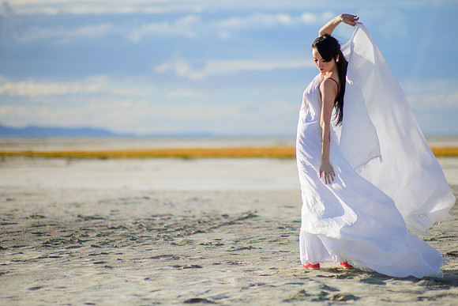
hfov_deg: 21.7
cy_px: 162
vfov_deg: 14.6
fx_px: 1193
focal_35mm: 94
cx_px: 242
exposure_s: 1/6400
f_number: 1.6
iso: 100
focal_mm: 85
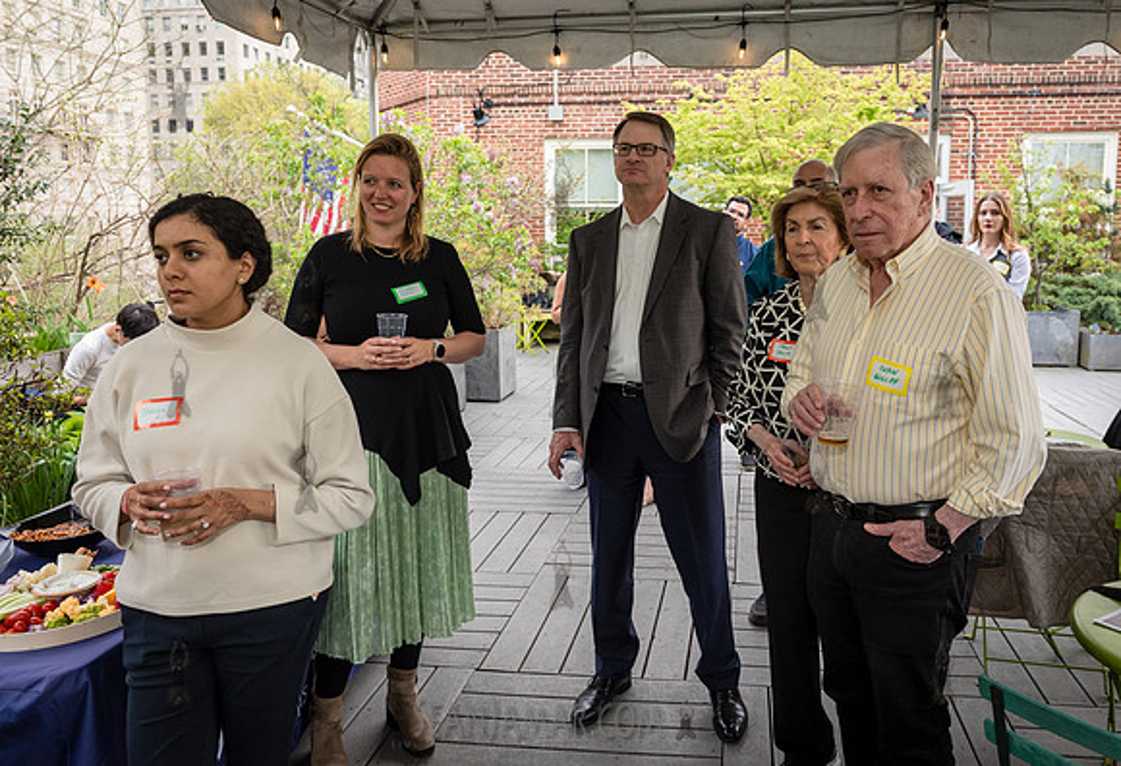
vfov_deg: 45.6
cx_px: 629
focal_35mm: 29
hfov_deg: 63.1
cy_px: 346
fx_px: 909
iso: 640
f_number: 4
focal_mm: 26
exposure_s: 1/200
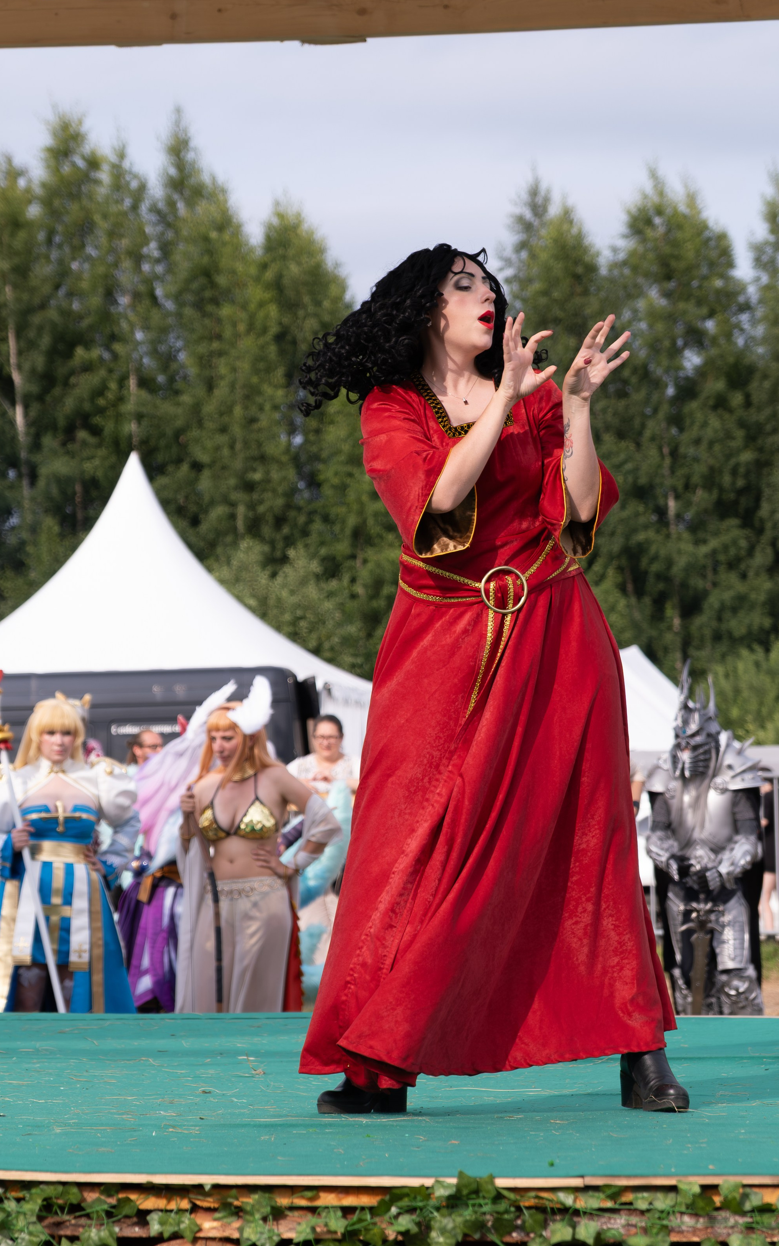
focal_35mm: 109
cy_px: 547
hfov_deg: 12.0
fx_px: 3702
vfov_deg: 19.1
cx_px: 432
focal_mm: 55
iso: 200
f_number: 3.6
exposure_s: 1/1600
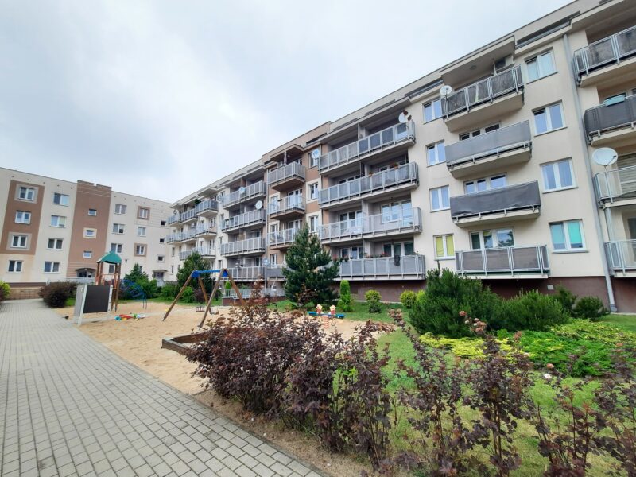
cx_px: 318
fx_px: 239
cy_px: 238
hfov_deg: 106.2
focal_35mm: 13
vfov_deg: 89.9
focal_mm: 1.74
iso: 40
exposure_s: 1/177
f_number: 2.2
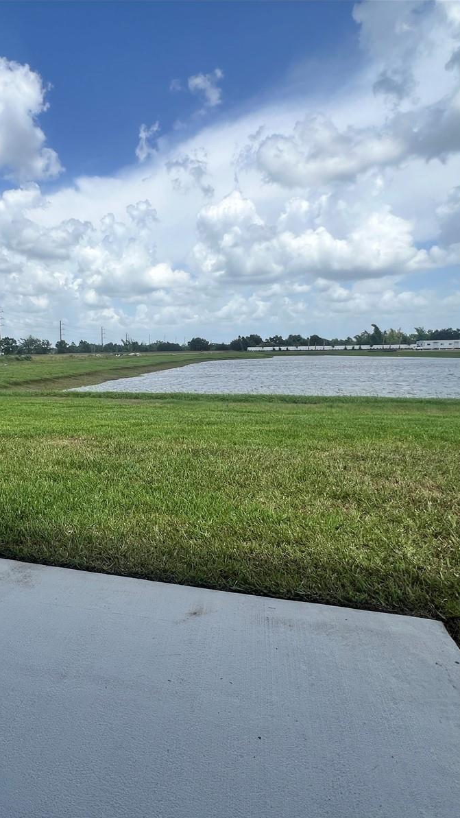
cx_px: 119
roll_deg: +1.3
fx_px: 412
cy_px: 411
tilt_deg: -11.2
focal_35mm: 19
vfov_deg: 89.6
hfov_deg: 55.7
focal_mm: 1.57
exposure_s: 1/1815
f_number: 1.8
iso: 32
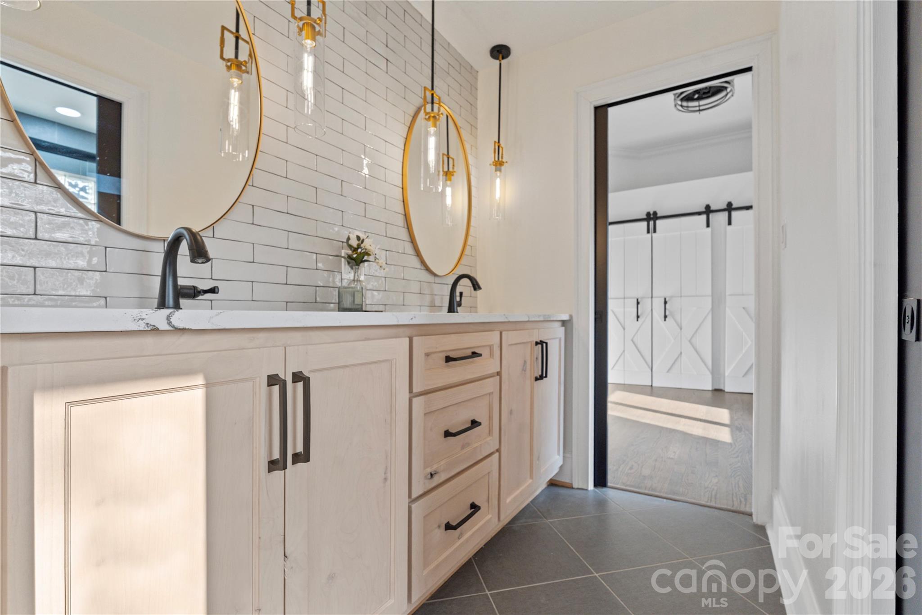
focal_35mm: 16
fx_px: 410
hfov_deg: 96.7
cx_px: 461
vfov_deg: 73.7
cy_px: 308
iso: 1000
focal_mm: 16
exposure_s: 1/60
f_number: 6.3
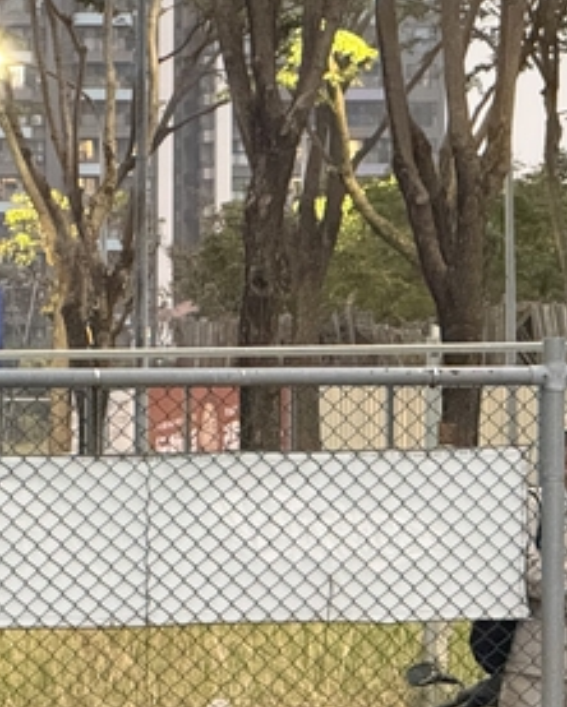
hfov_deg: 5.2
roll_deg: -0.5
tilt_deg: -1.4
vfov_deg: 6.5
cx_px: -322
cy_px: 527
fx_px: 6202
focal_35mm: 296
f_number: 2.8
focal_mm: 15.66
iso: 1250
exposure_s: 1/40
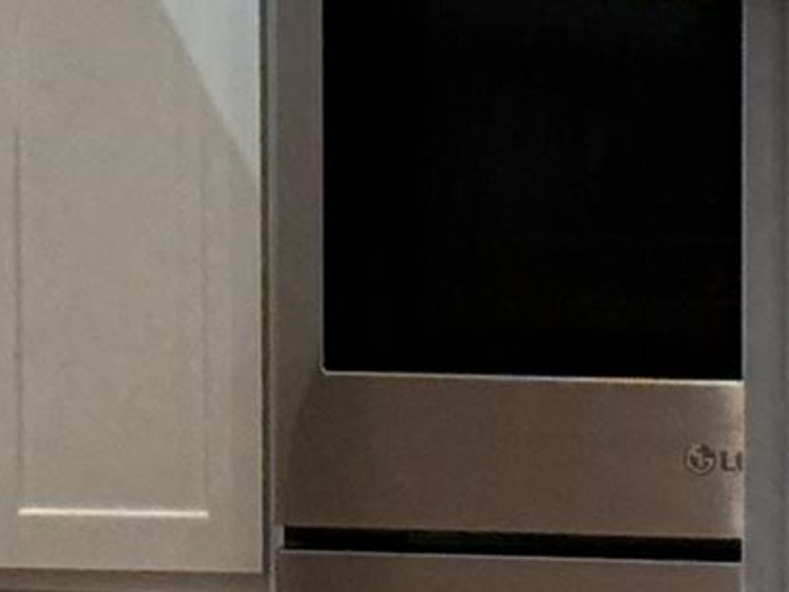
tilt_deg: -3.8
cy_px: -547
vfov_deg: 4.0
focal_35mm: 365
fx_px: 8319
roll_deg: -0.1
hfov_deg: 5.4
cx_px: 939
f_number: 1.78
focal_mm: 6.76
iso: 80
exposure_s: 1/120
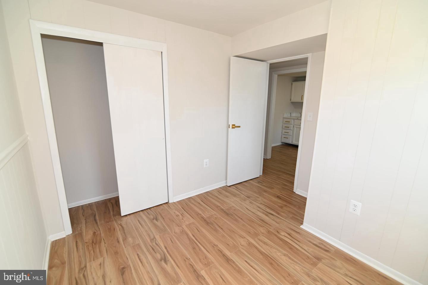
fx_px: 190
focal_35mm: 16
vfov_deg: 73.7
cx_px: 214
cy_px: 142
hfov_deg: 96.8
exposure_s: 1/60
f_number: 4
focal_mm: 16
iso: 125
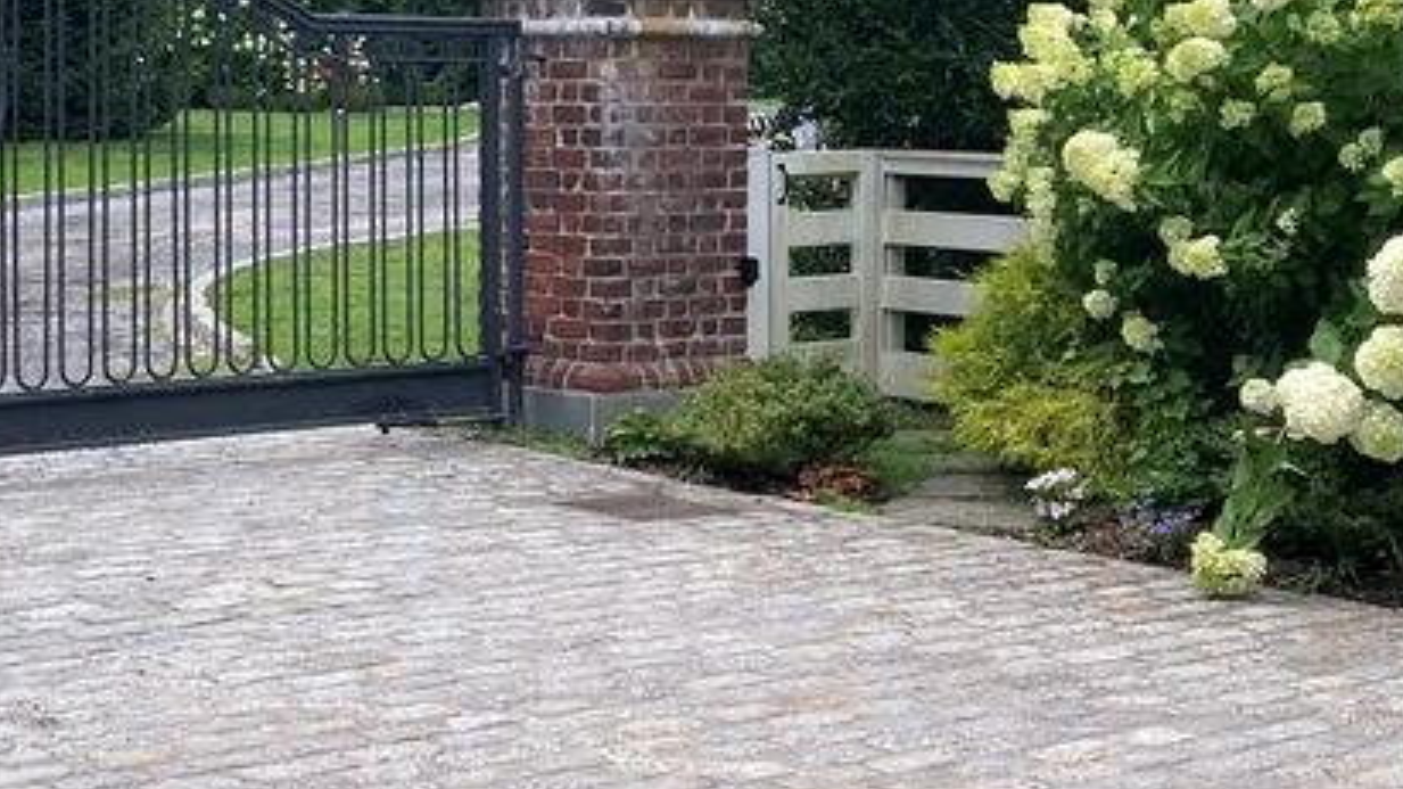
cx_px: 242
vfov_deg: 15.8
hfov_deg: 27.2
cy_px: 205
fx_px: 2827
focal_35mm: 76
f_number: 1.8
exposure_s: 1/1104
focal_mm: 3.99
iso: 20
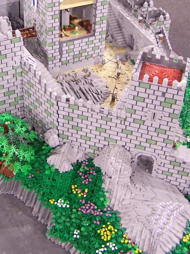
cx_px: 72
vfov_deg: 33.8
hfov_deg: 26.0
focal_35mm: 56
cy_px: 73
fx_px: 410
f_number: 2.8
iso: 80
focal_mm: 6.3
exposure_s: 1/4
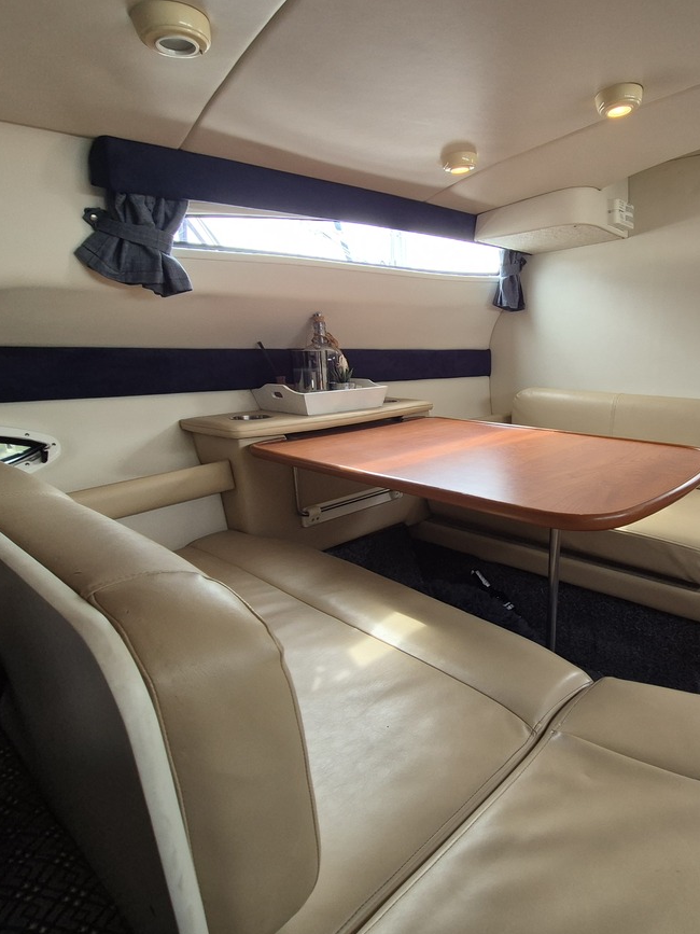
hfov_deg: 68.4
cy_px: 465
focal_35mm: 18
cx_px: 495
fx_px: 485
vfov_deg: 87.8
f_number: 2.2
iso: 160
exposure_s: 1/100
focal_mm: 2.2
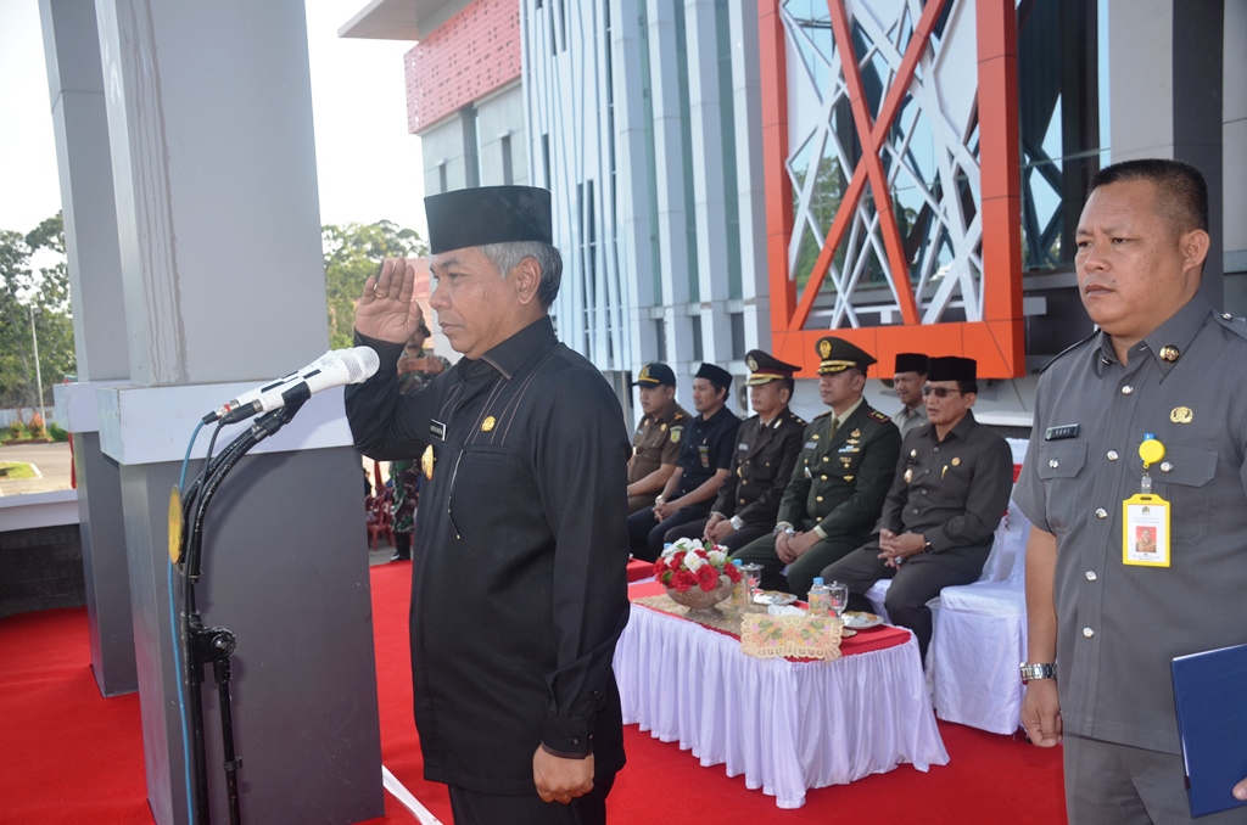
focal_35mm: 34
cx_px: 624
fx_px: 1192
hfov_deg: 55.2
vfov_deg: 38.2
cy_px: 412
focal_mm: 23
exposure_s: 1/250
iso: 100
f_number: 4
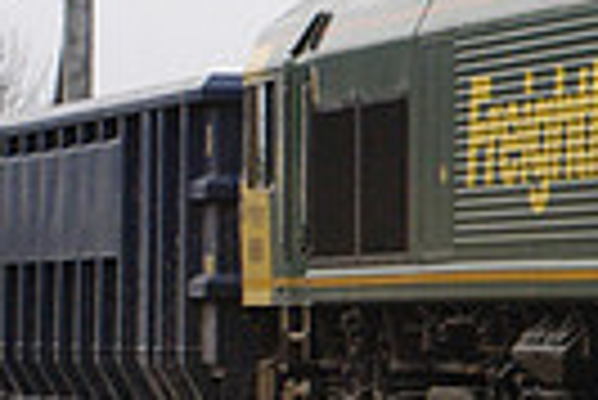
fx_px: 6086
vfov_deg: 3.8
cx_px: 1290
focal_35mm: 366
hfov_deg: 5.5
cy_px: 162
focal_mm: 56
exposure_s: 1/2000
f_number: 5
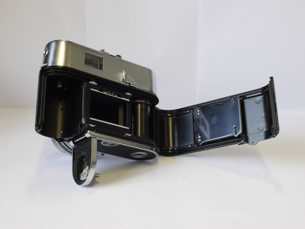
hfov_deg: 32.2
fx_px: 529
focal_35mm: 60
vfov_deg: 24.4
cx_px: 152
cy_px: 114
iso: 400
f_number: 8
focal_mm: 30
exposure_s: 1/40
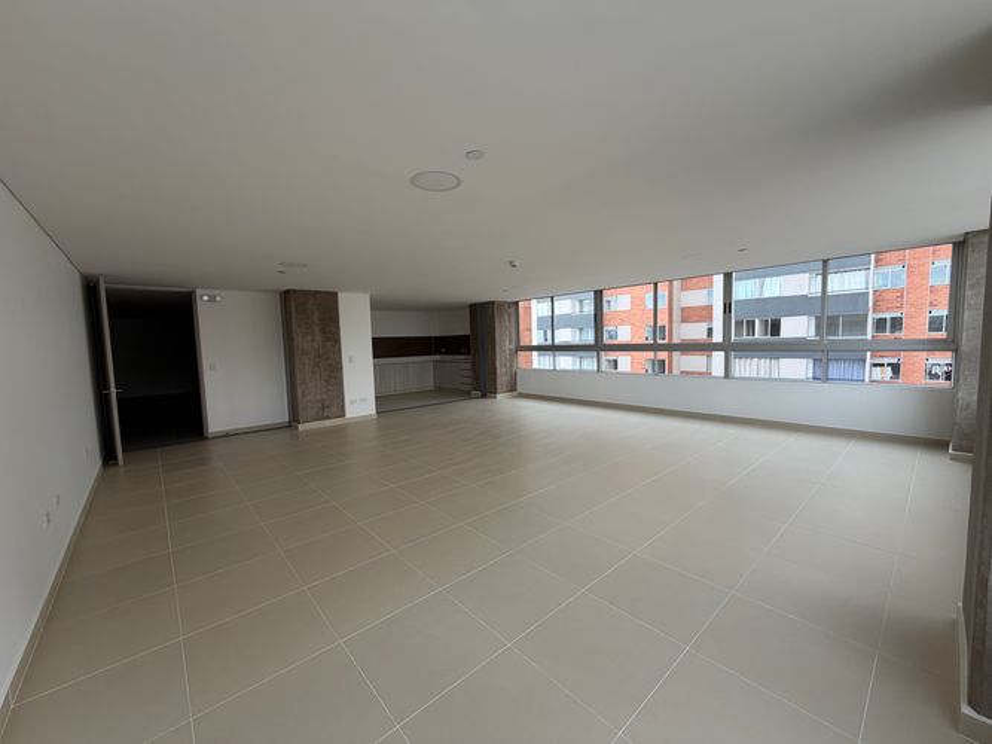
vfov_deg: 85.7
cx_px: 496
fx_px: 401
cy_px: 372
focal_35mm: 14
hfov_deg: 102.1
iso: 50
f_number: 2.2
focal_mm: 2.22
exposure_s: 1/121
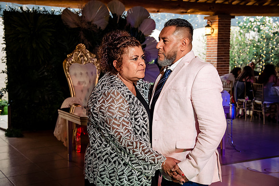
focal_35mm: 52
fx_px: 403
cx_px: 140
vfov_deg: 26.0
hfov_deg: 38.2
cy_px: 93
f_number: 7.1
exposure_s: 1/80
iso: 2000
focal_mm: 52
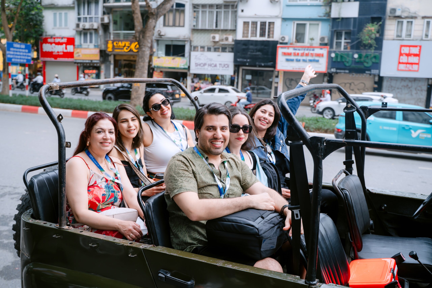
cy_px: 144
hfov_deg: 53.1
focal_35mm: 36
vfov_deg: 36.9
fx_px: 432
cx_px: 216
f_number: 3.5
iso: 250
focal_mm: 36
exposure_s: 1/125
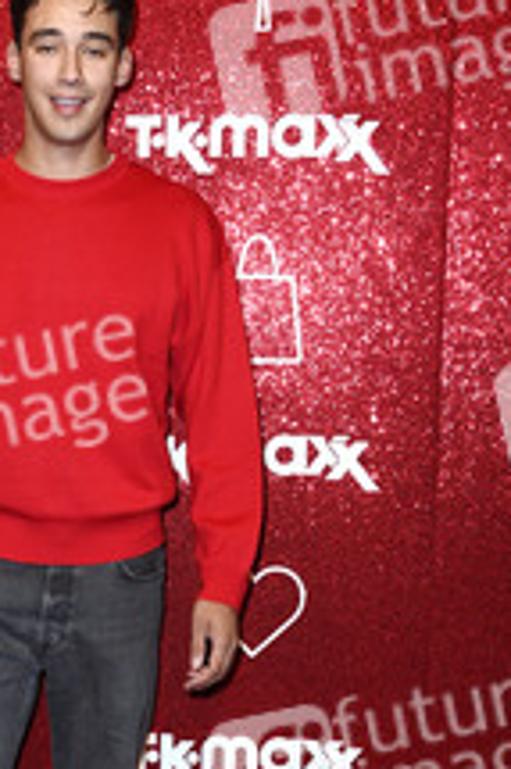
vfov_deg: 24.5
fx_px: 1749
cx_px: 68
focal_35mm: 82
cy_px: 579
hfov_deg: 16.4
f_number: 5.6
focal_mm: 44
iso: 640
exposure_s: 1/250
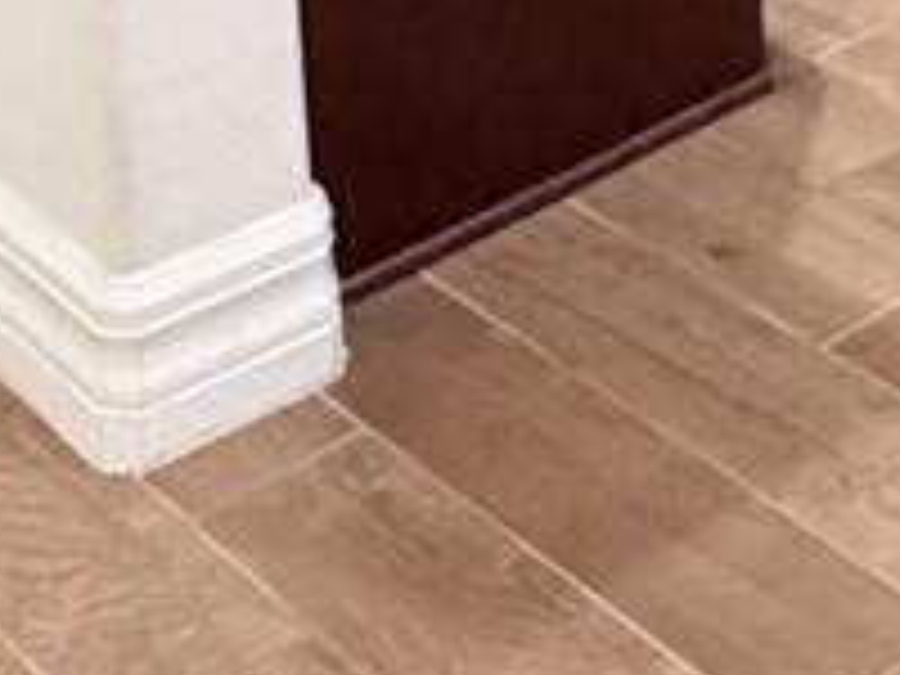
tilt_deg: -6.2
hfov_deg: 17.5
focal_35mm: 112
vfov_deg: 10.8
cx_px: 576
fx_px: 2912
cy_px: -1058
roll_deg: +2.5
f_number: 2.2
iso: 640
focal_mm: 2.22
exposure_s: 1/60
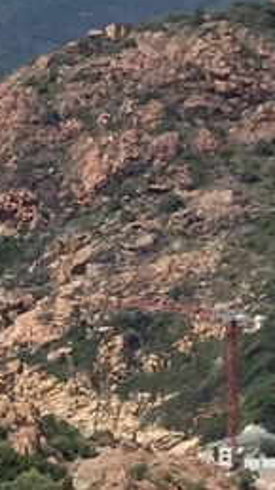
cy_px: 251
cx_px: -984
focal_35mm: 196
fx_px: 2542
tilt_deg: -2.0
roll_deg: +0.1
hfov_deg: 5.2
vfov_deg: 11.0
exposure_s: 1/1980
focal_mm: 4.15
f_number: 2.2
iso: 32
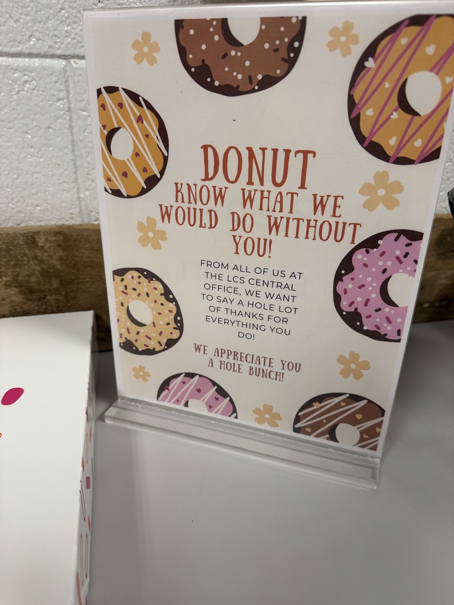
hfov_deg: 56.8
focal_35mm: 24
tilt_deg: -24.3
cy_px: 302
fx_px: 420
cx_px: 227
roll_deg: -2.0
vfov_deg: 71.6
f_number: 1.78
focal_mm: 6.76
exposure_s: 1/120
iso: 200
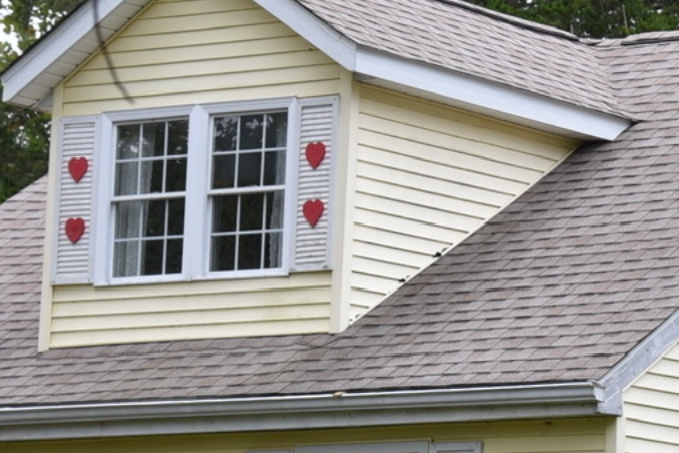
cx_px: 982
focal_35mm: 226
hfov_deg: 8.9
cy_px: 339
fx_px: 4265
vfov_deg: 6.1
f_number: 6.3
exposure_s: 1/160
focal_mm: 50
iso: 320
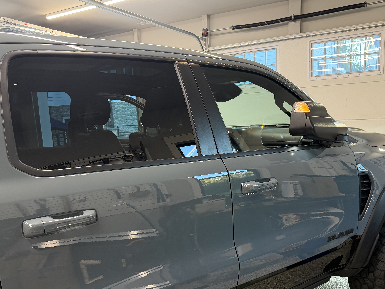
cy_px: 183
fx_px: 367
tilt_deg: -10.8
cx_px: 186
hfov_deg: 55.3
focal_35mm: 33
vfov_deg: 42.6
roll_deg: +3.1
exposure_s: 1/62
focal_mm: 6.76
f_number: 1.78
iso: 200
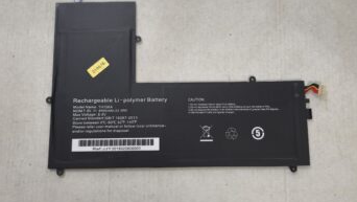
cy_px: 86
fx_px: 369
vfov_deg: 30.5
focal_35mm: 39
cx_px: 182
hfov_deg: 51.6
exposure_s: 1/50
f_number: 1.6
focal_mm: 6.57
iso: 500
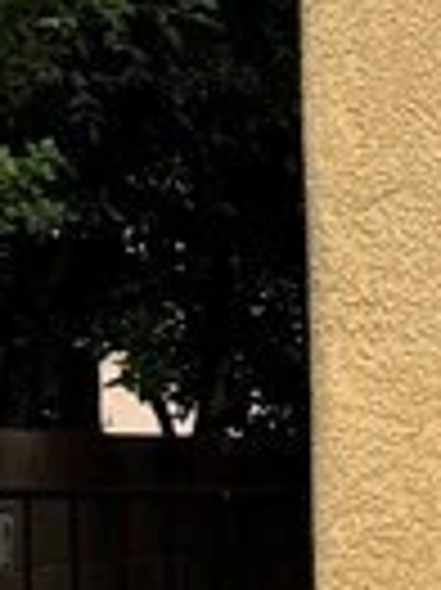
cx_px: 1310
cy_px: 563
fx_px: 3199
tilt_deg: -2.1
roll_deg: +0.4
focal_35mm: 188
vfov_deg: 10.5
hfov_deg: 7.1
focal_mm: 6.76
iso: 80
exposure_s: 1/2331
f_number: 1.78
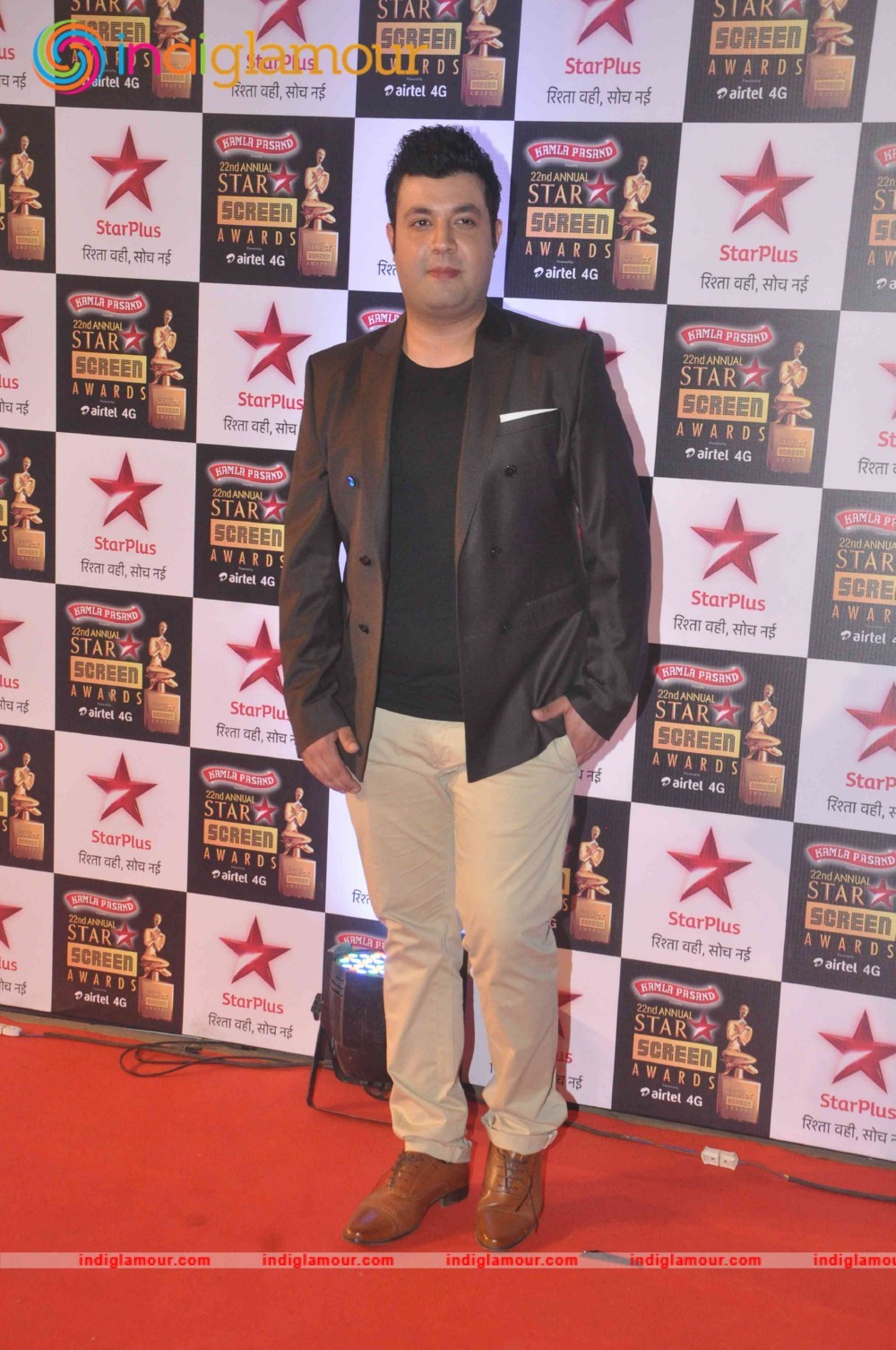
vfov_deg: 37.9
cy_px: 675
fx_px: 1965
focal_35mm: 52
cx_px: 448
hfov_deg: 25.7
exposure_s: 1/200
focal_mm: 35
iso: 1600
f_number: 9
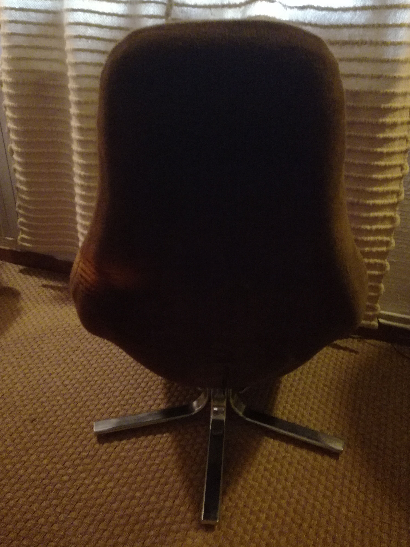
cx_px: 209
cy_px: 271
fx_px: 442
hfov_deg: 49.7
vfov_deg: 63.4
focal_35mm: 28
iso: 500
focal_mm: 3.79
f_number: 2
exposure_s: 1/20
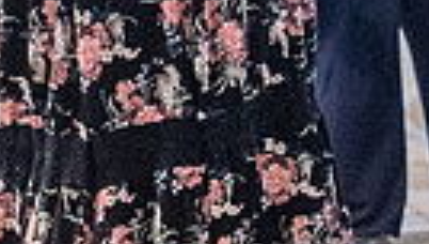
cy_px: -125
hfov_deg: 4.7
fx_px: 5163
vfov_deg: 2.7
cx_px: 581
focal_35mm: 453
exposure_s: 1/320
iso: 6400
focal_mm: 86
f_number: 3.5
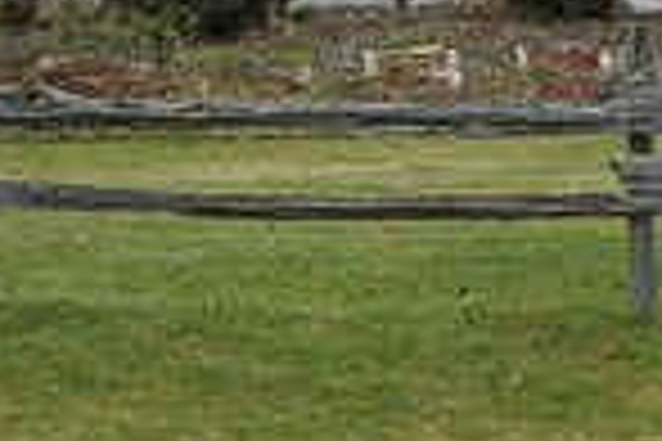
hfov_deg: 9.8
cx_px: 1112
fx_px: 3696
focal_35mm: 201
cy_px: -99
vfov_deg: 6.8
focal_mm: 34
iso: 400
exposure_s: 1/250
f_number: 6.3
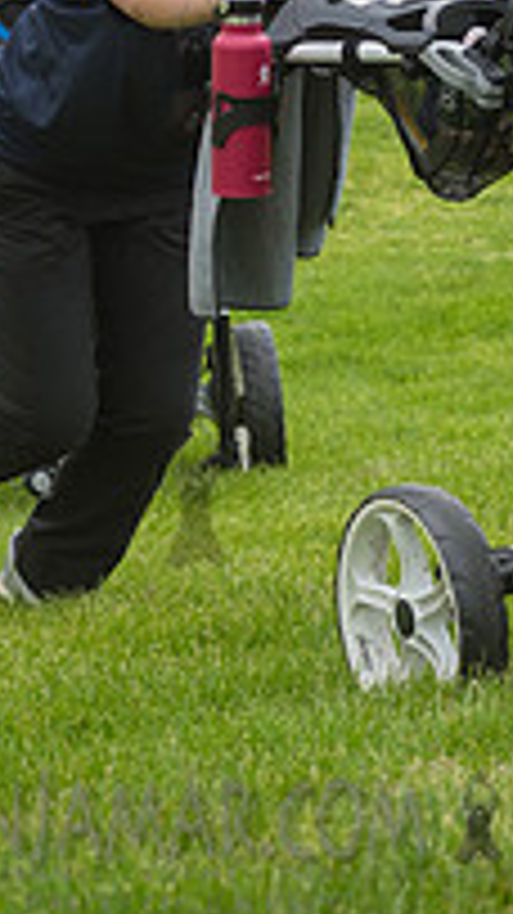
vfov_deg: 9.0
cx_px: 194
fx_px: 5787
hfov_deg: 5.1
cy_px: 52
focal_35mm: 239
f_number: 5
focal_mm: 80
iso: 400
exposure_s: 1/400
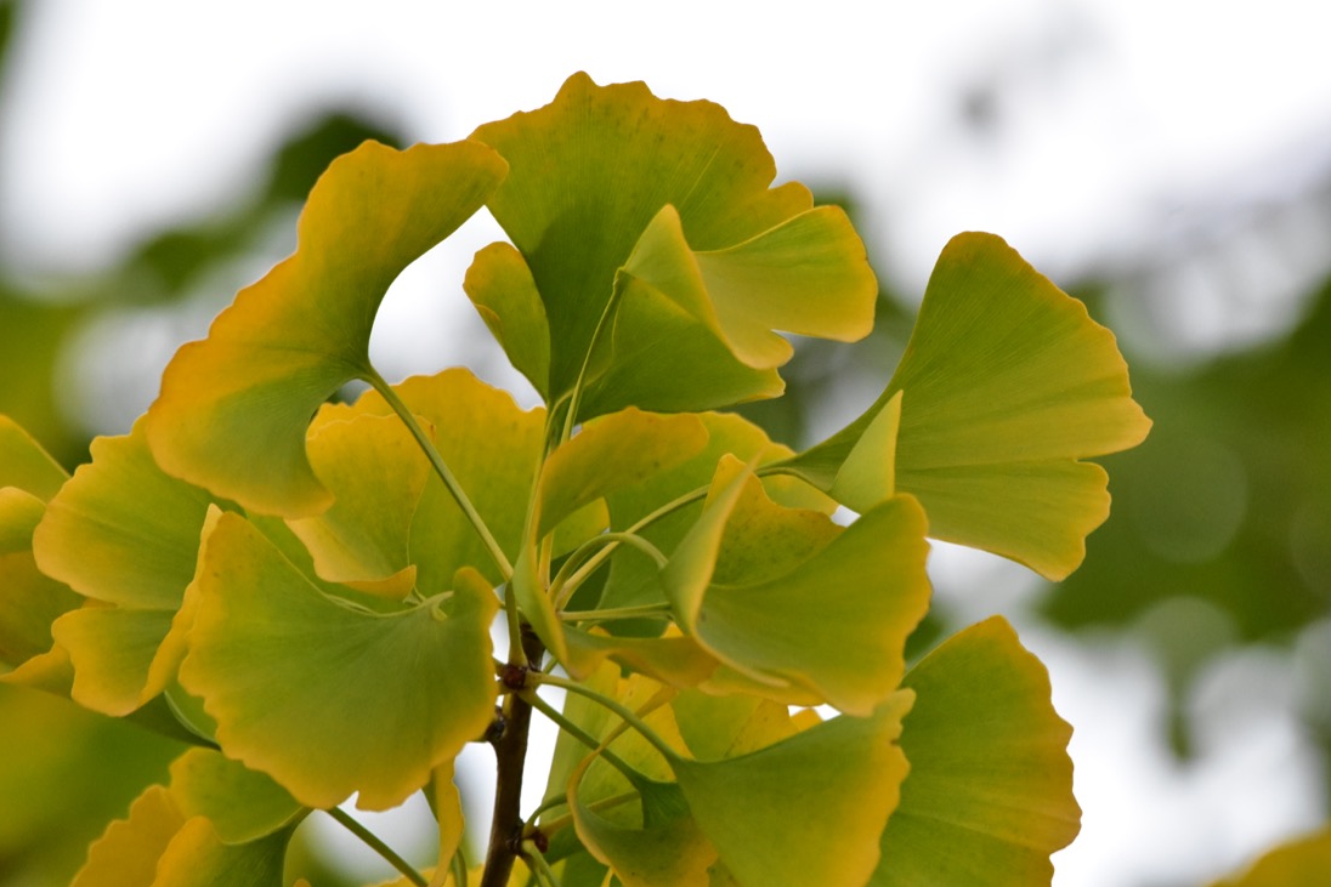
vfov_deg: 1.5
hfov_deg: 2.3
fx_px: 33388
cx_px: 667
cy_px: 444
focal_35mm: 903
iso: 3200
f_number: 8
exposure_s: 1/200
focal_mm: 600
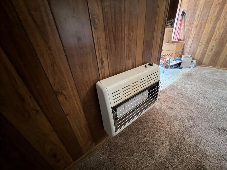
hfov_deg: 106.2
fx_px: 85
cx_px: 114
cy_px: 85
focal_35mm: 13
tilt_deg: -29.1
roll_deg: +4.5
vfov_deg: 89.9
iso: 640
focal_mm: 1.57
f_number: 1.8
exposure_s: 1/40
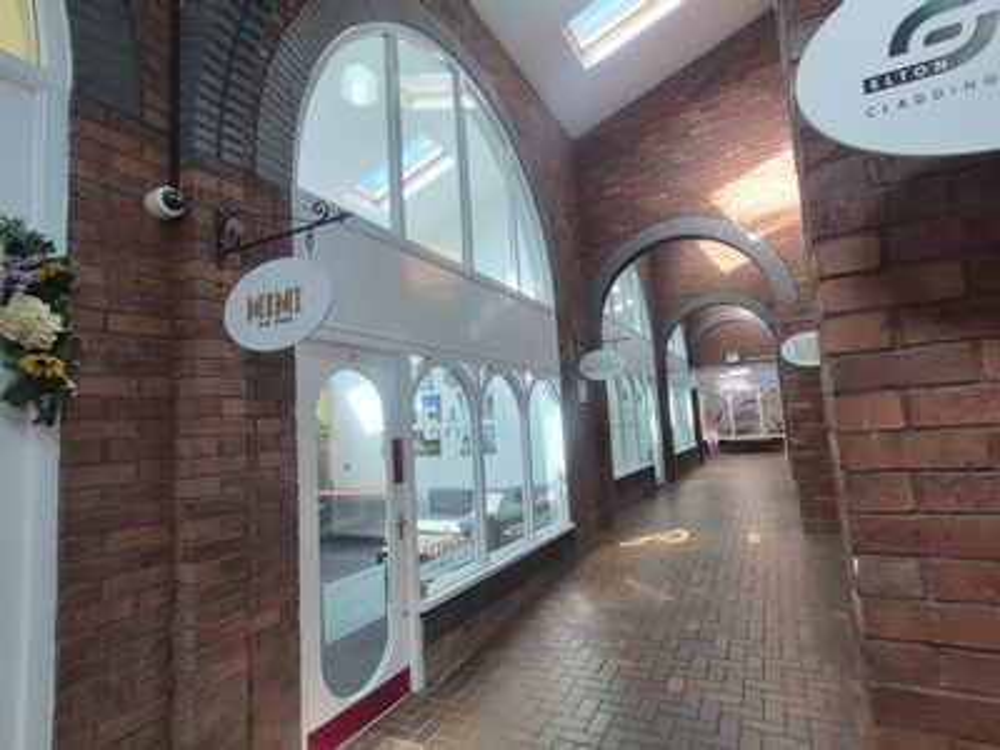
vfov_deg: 89.9
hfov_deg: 106.2
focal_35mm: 13
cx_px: 500
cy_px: 375
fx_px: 376
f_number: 2.2
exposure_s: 1/100
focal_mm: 1.74
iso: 64
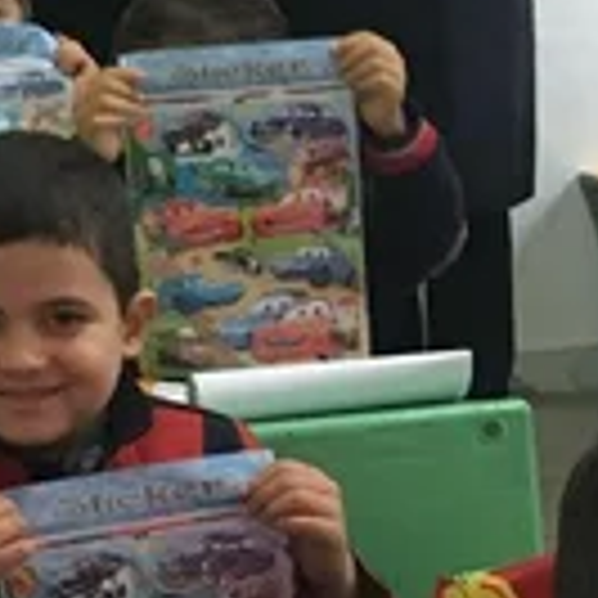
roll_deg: +0.6
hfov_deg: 11.1
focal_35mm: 154
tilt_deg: -11.3
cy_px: 301
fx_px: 3010
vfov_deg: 11.3
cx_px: 706
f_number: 2.2
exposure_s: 1/17
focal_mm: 4.15
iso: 250
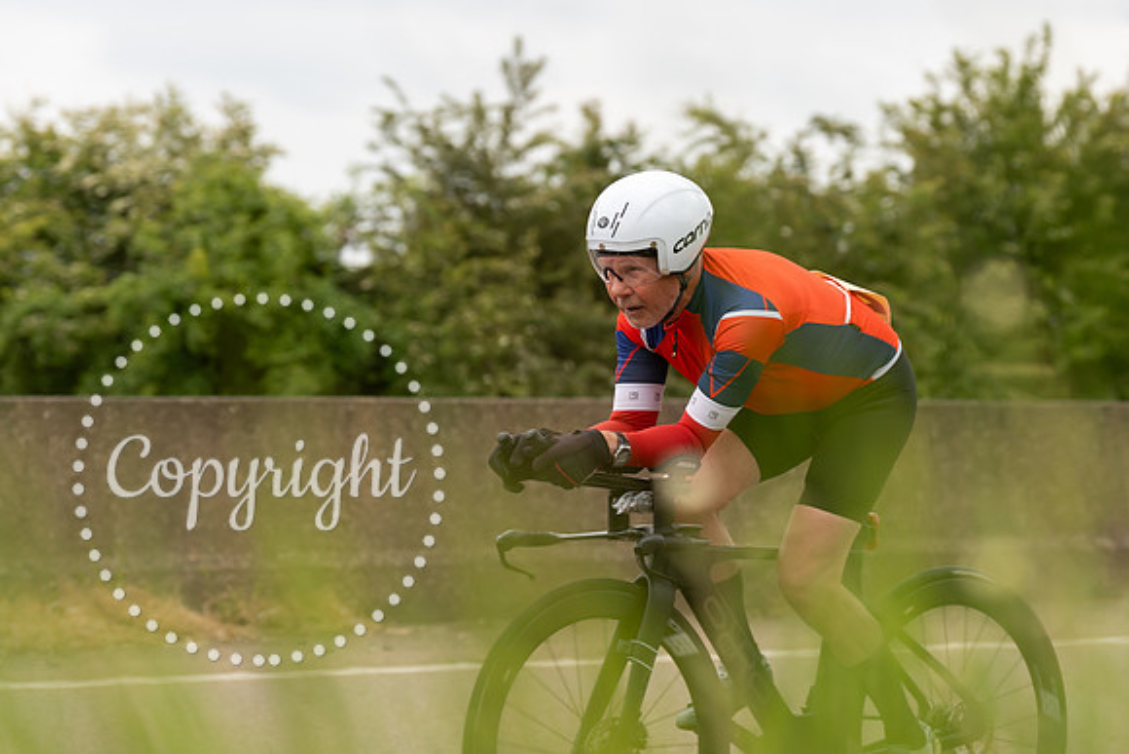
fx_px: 5245
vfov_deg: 8.2
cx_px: 736
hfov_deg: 12.3
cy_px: 402
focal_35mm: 167
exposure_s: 1/1000
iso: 320
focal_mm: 102
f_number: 3.5
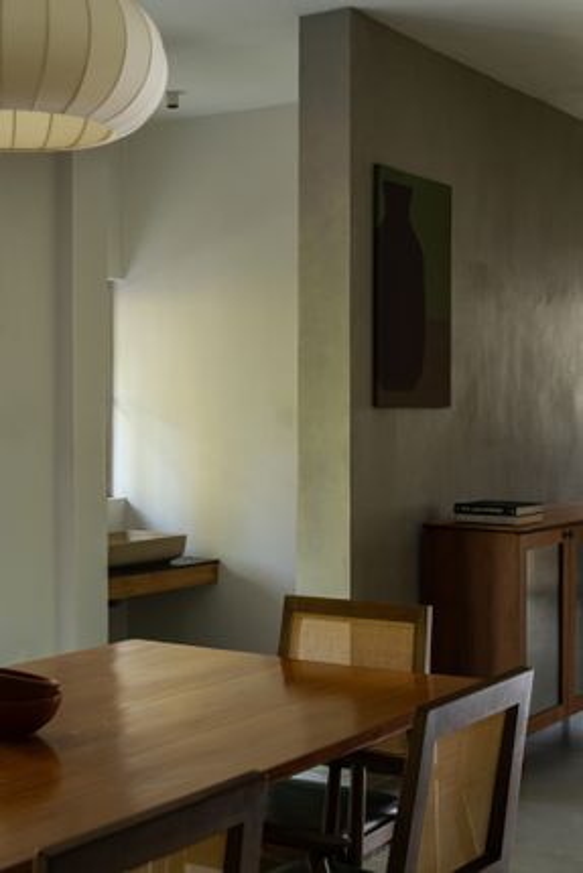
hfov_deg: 25.5
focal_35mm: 53
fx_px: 1286
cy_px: 436
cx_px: 292
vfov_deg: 37.5
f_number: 8
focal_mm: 53
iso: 200
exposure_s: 1/4
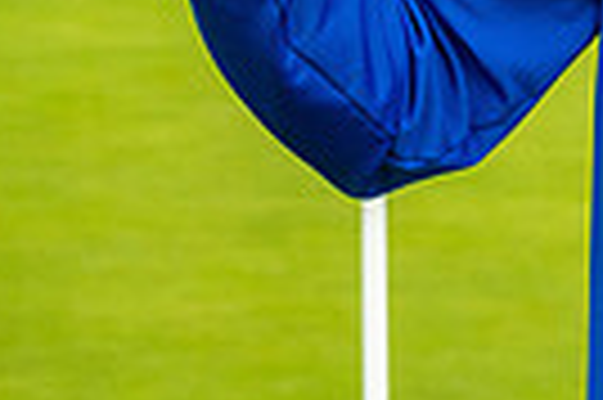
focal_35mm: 369
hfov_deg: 5.6
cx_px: 774
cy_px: -438
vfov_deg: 3.7
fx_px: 6173
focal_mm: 85
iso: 640
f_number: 9
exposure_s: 1/250
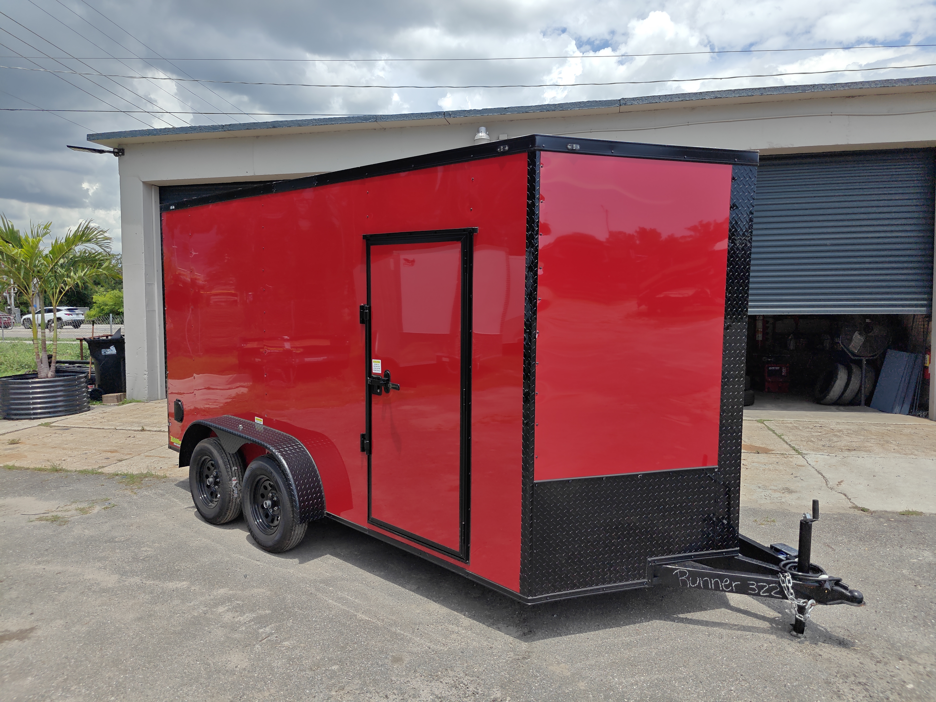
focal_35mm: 23
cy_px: 351
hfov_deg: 73.9
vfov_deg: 58.9
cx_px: 468
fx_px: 622
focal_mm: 6.06
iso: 50
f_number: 1.6
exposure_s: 1/2823
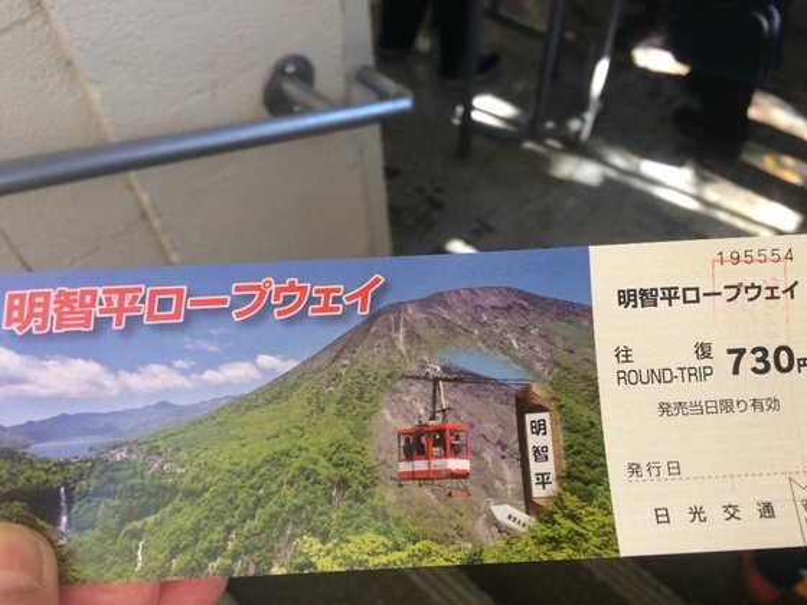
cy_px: 302
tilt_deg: -55.4
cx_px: 404
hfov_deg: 61.7
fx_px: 676
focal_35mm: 29
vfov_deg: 48.2
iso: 64
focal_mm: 4.15
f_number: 2.2
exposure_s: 1/120
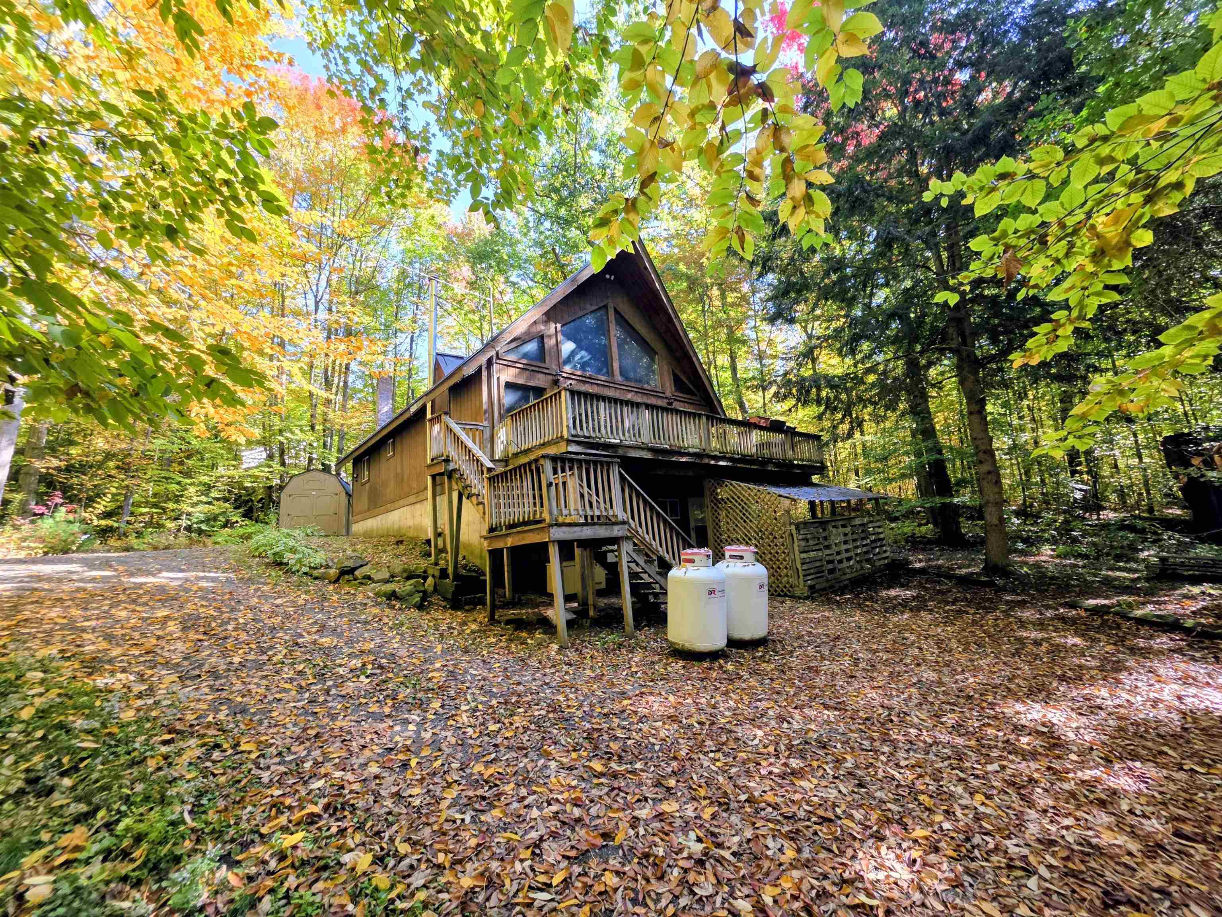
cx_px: 611
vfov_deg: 89.9
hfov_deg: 106.2
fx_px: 459
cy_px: 458
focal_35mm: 13
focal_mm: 2.2
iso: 32
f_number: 1.9
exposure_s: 1/120
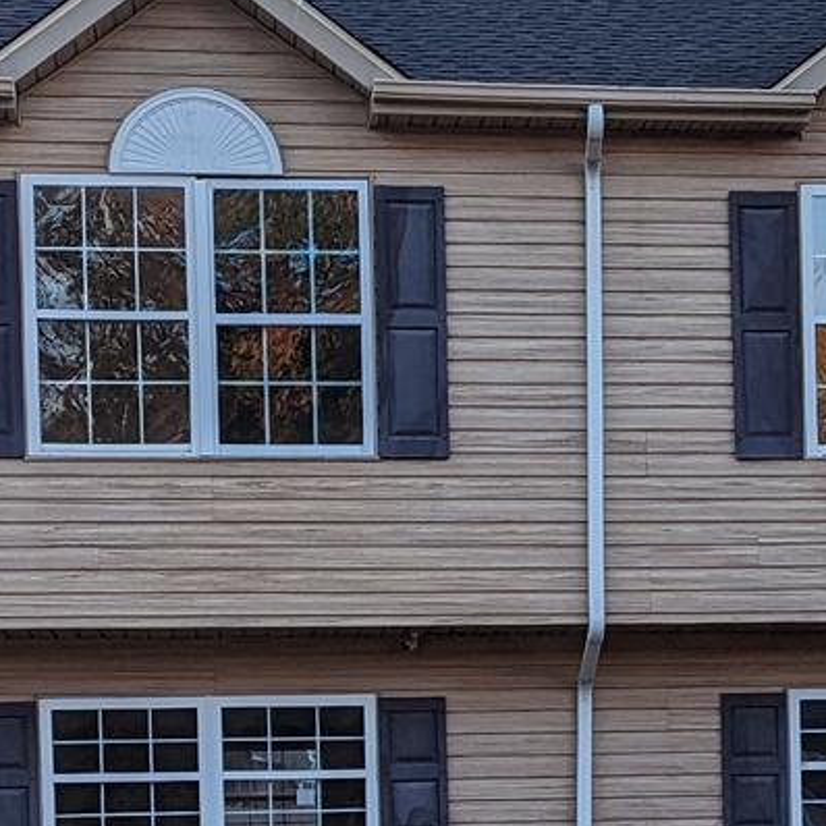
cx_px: 654
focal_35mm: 109
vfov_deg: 15.7
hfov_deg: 15.9
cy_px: 797
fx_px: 2943
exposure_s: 1/708
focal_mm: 6.81
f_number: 1.85
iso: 45
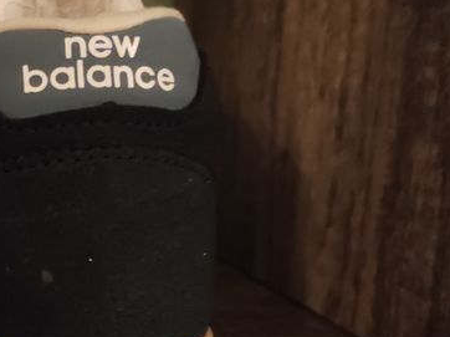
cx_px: -109
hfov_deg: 32.3
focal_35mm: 47
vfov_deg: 30.8
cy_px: 142
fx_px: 611
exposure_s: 1/17
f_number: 1.79
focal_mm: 4.74
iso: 5760
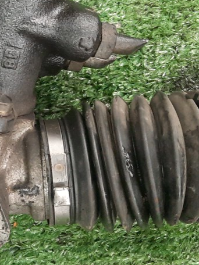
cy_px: 82
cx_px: -42
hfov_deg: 17.7
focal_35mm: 79
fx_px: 606
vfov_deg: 24.6
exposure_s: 1/50
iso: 387
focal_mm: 4.6
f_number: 2
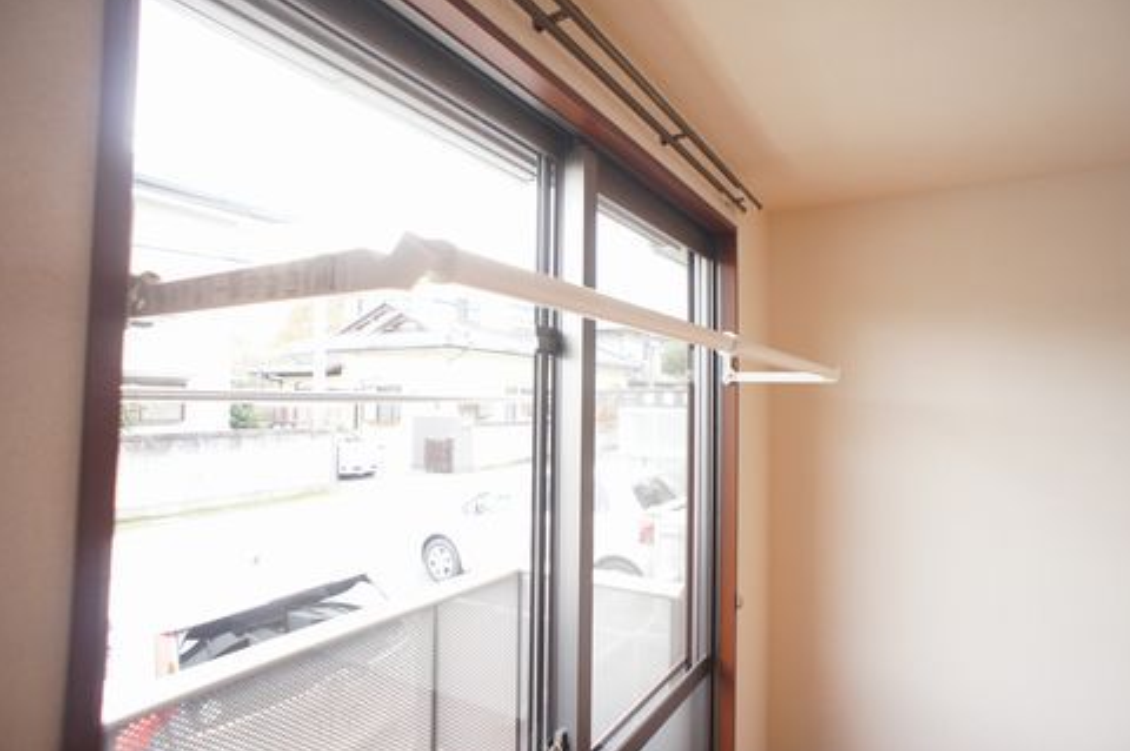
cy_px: 374
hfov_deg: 71.6
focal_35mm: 25
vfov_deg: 51.2
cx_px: 579
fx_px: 784
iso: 800
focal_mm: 16
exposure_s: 1/40
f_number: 3.2
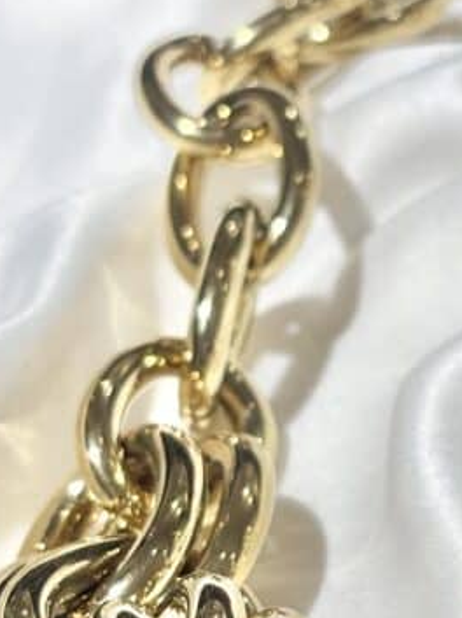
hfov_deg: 9.7
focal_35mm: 151
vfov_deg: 13.0
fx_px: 2692
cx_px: 537
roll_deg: +5.0
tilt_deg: -35.5
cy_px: 466
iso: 32
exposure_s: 1/243
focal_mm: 5.96
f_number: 1.6
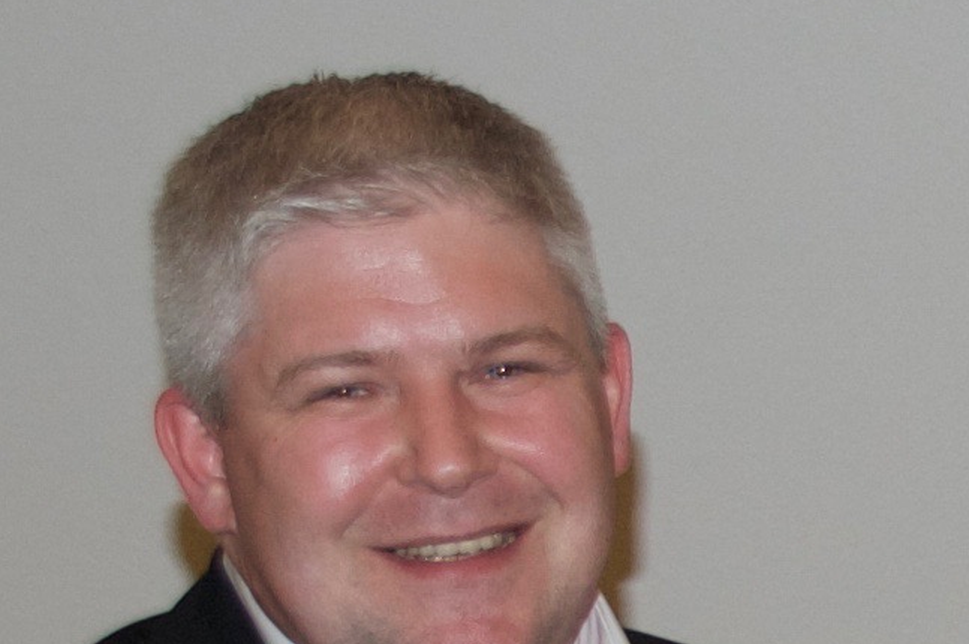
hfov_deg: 9.0
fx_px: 5996
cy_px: 975
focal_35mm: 223
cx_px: 1414
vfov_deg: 6.1
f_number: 4.2
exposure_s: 1/60
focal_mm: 32
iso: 400
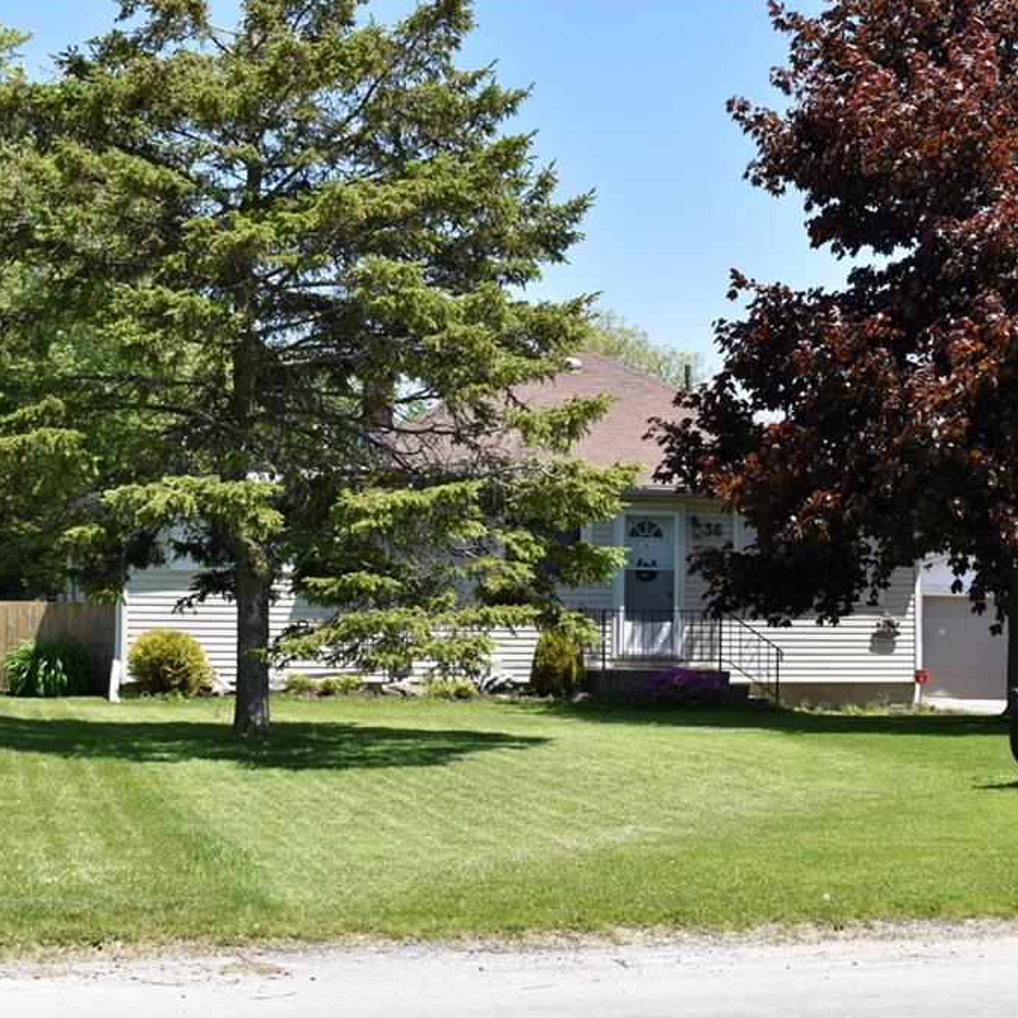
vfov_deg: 26.1
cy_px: 504
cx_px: 576
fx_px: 2196
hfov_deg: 26.1
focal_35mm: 66
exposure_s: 1/200
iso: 100
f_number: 7.1
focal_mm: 34
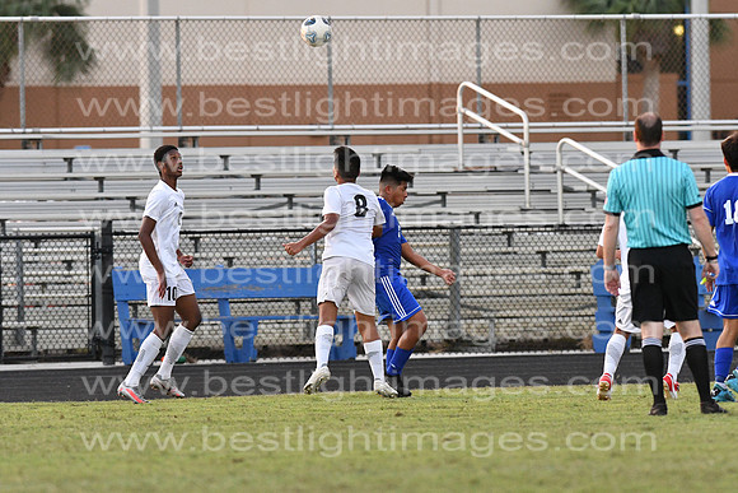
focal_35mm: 450
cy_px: 246
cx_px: 369
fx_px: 9227
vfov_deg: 3.1
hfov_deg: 4.6
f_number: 4.5
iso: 4000
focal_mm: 300
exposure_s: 1/1000
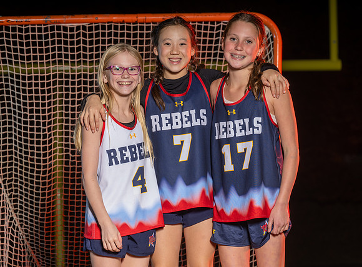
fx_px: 1755
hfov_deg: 11.8
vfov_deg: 8.7
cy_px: 127
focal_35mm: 169
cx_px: 206
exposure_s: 1/200
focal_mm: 150
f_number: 8
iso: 64
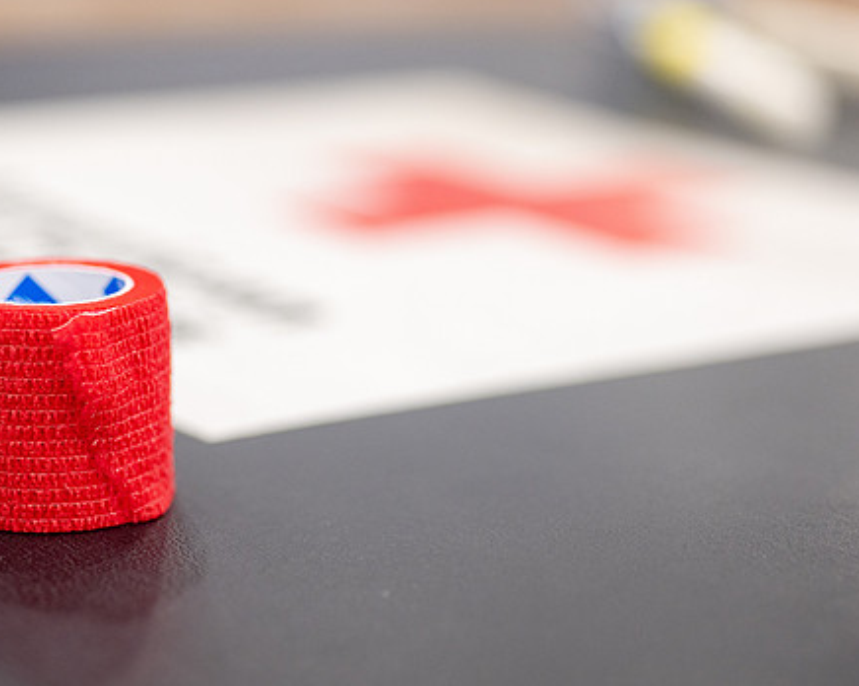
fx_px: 1905
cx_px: 355
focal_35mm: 75
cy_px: 310
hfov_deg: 25.4
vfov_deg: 20.4
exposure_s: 1/200
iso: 1000
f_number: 3.2
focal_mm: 60
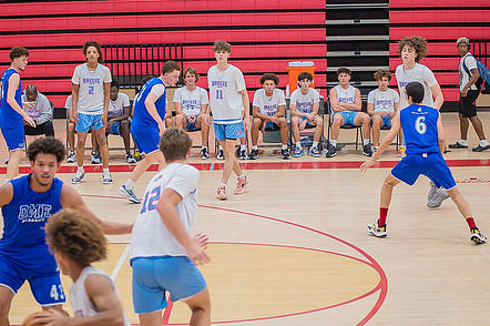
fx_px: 1442
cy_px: 194
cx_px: 216
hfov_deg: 19.3
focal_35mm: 106
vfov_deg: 12.9
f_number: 4.5
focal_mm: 75
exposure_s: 1/250
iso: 1000
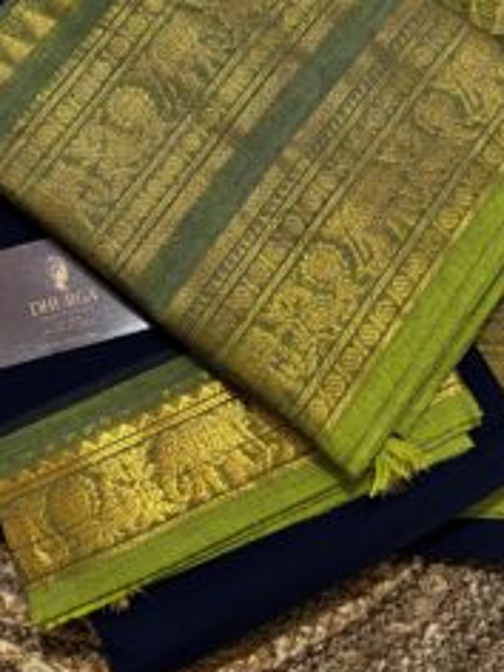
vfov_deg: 42.2
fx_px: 854
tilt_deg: -78.7
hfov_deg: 32.7
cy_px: 205
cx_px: 177
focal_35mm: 44
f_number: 1.5
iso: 250
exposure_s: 1/50
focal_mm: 5.7
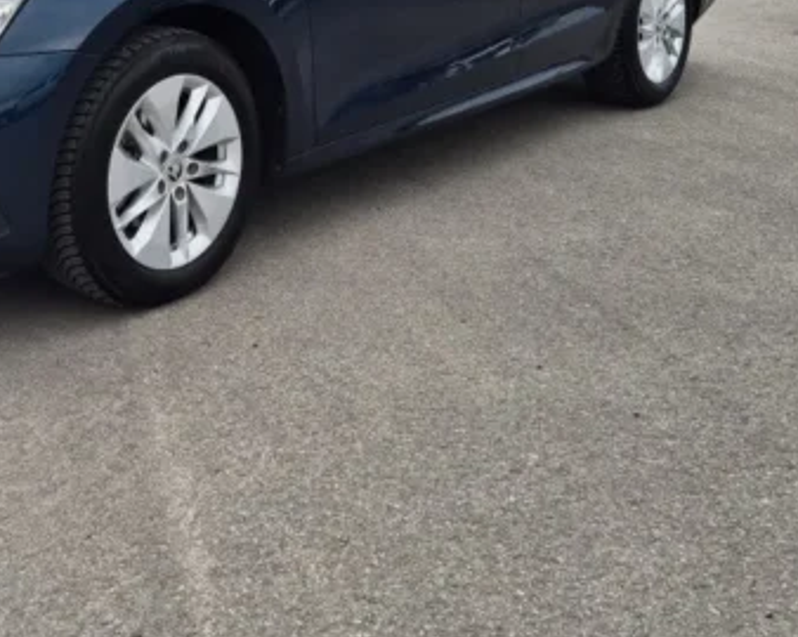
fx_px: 1204
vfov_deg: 27.8
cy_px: -12
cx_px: 227
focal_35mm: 51
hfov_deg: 36.1
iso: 25
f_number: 1.8
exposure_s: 1/1652
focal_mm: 5.4
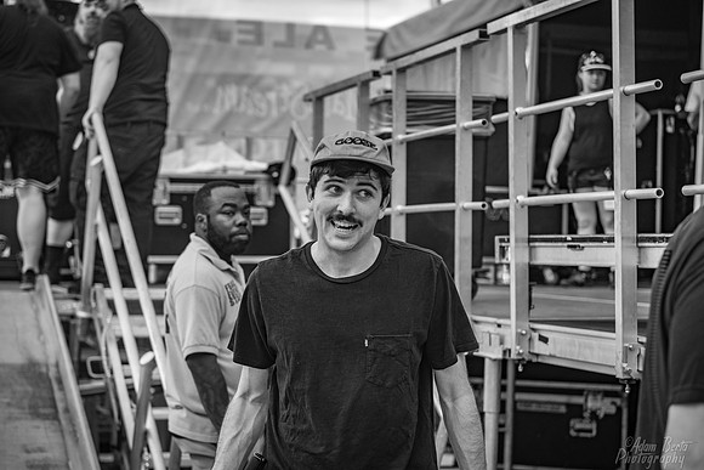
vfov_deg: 19.5
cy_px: 235
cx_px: 352
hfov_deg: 28.8
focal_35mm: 70
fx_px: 1369
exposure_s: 1/320
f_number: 4
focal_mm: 70
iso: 800
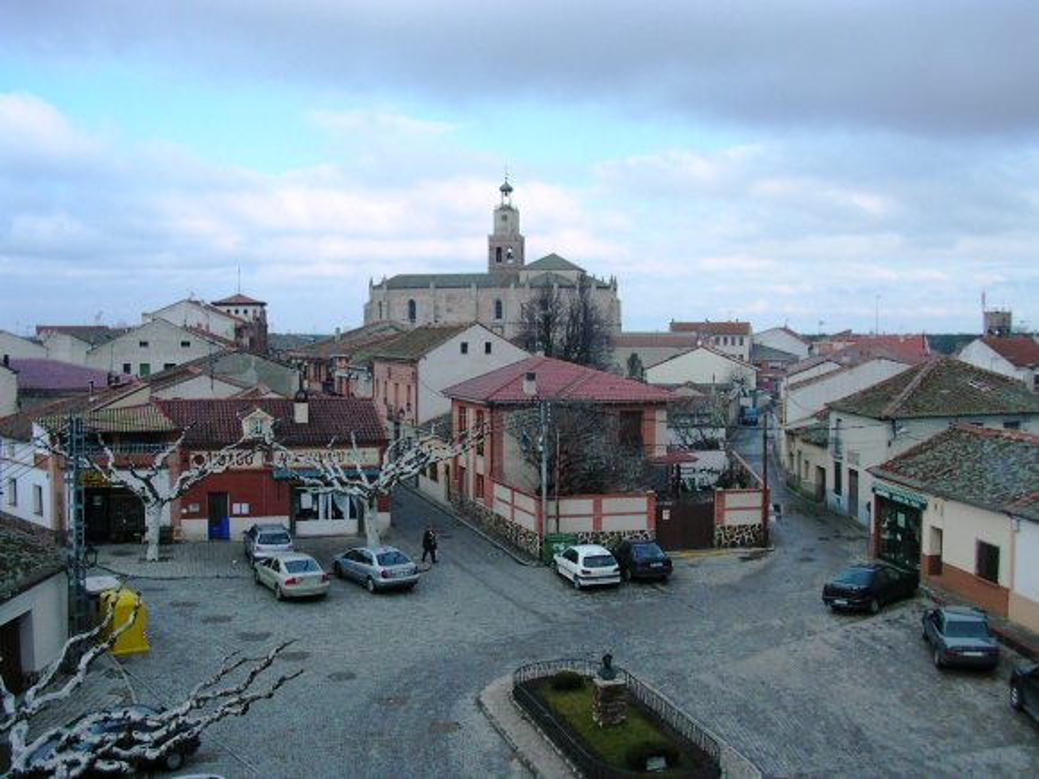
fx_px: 1111
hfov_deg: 50.1
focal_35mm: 37
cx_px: 520
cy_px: 390
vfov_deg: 38.7
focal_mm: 5.6
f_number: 4.5
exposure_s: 1/412
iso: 100
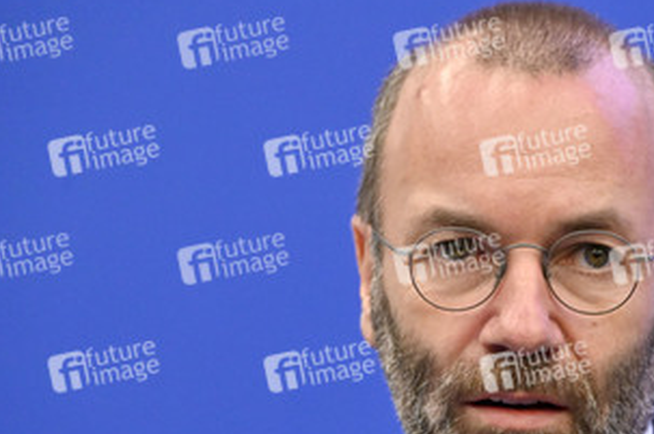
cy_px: 313
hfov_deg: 3.7
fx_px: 9994
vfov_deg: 2.5
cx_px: 478
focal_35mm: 551
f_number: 6
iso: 5000
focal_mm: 370
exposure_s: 1/400
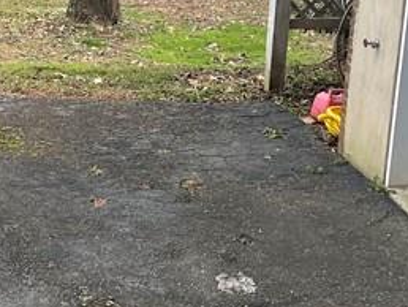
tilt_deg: -16.0
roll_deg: -3.3
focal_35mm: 103
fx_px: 1215
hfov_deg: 18.5
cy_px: -114
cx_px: -14
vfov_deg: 13.7
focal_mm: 5.1
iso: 32
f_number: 1.6
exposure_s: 1/376
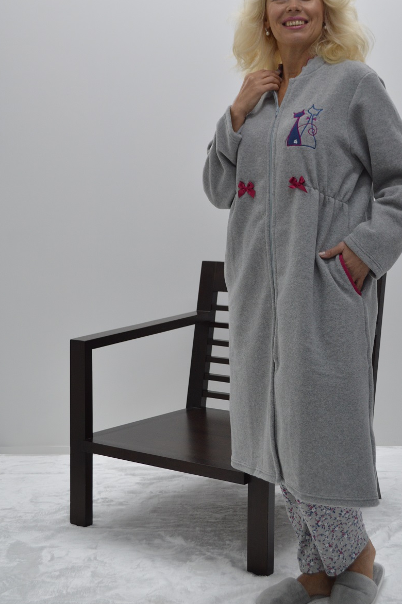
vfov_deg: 39.5
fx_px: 839
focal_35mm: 50
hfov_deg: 26.8
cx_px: 255
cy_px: 244
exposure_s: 1/100
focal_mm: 26
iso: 400
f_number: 5
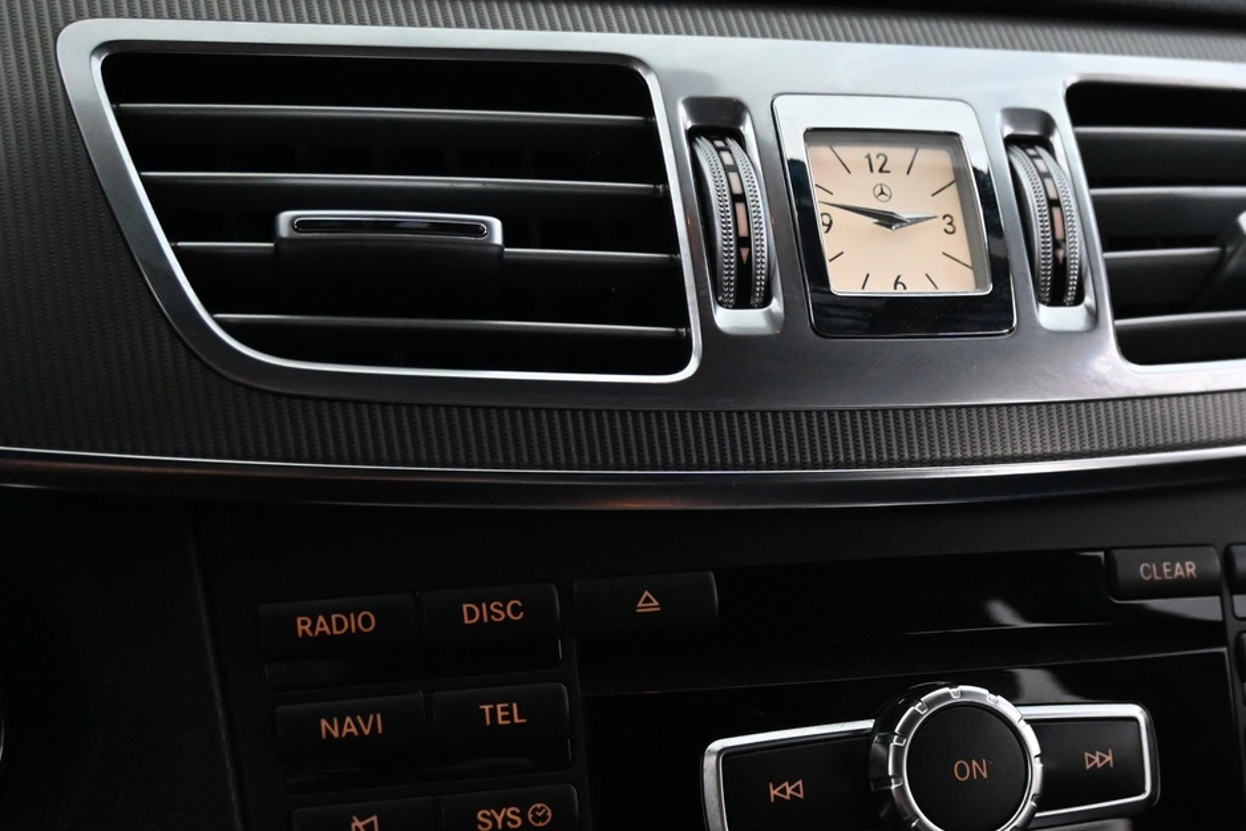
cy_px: 661
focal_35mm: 58
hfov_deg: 33.8
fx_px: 2017
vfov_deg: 22.9
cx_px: 893
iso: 3600
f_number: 4
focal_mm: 22.5
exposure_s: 1/40
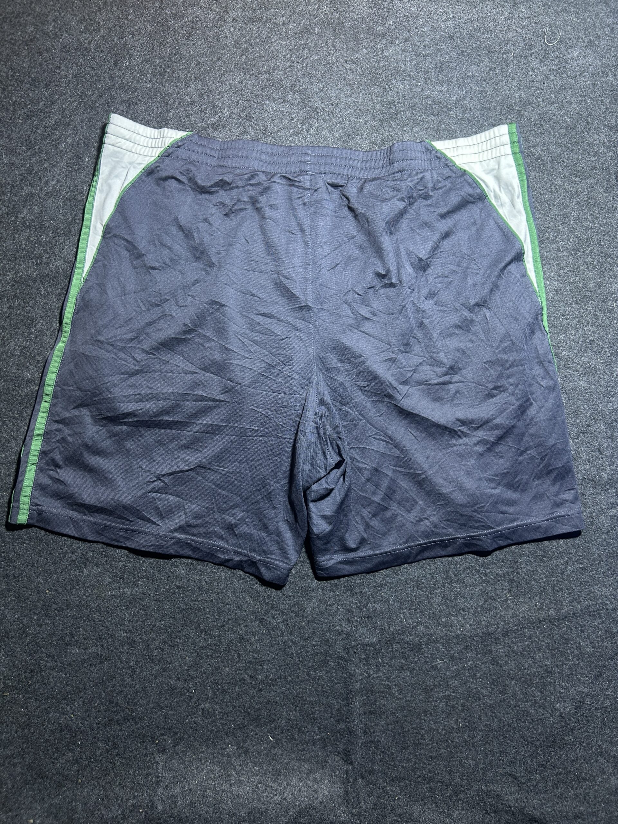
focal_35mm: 26
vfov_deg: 67.3
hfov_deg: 53.1
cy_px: 412
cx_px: 309
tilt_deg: -63.1
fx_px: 619
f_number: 1.5
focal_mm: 5.7
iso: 125
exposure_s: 1/50
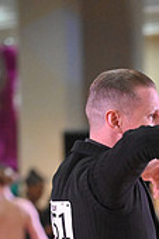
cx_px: 258
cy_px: 363
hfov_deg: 2.2
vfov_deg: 3.2
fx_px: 4202
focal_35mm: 633
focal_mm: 185
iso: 5000
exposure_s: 1/400
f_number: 5
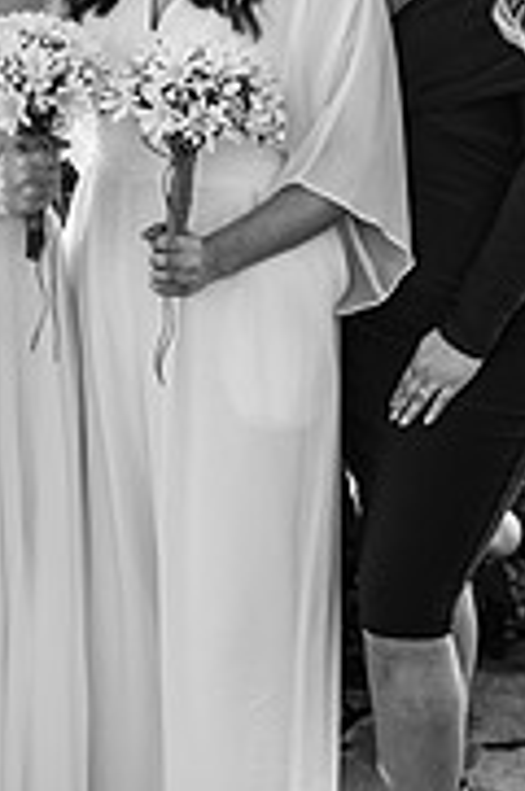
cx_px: 28
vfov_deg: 23.3
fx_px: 1910
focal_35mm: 87
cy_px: 245
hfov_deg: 15.4
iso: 320
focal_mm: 35
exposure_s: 1/200
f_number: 2.5
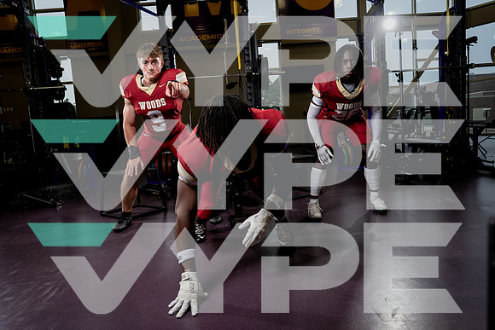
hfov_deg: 69.4
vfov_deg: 49.6
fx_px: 358
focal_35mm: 26
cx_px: 248
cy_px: 165
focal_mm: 26
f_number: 5.6
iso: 640
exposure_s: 1/250
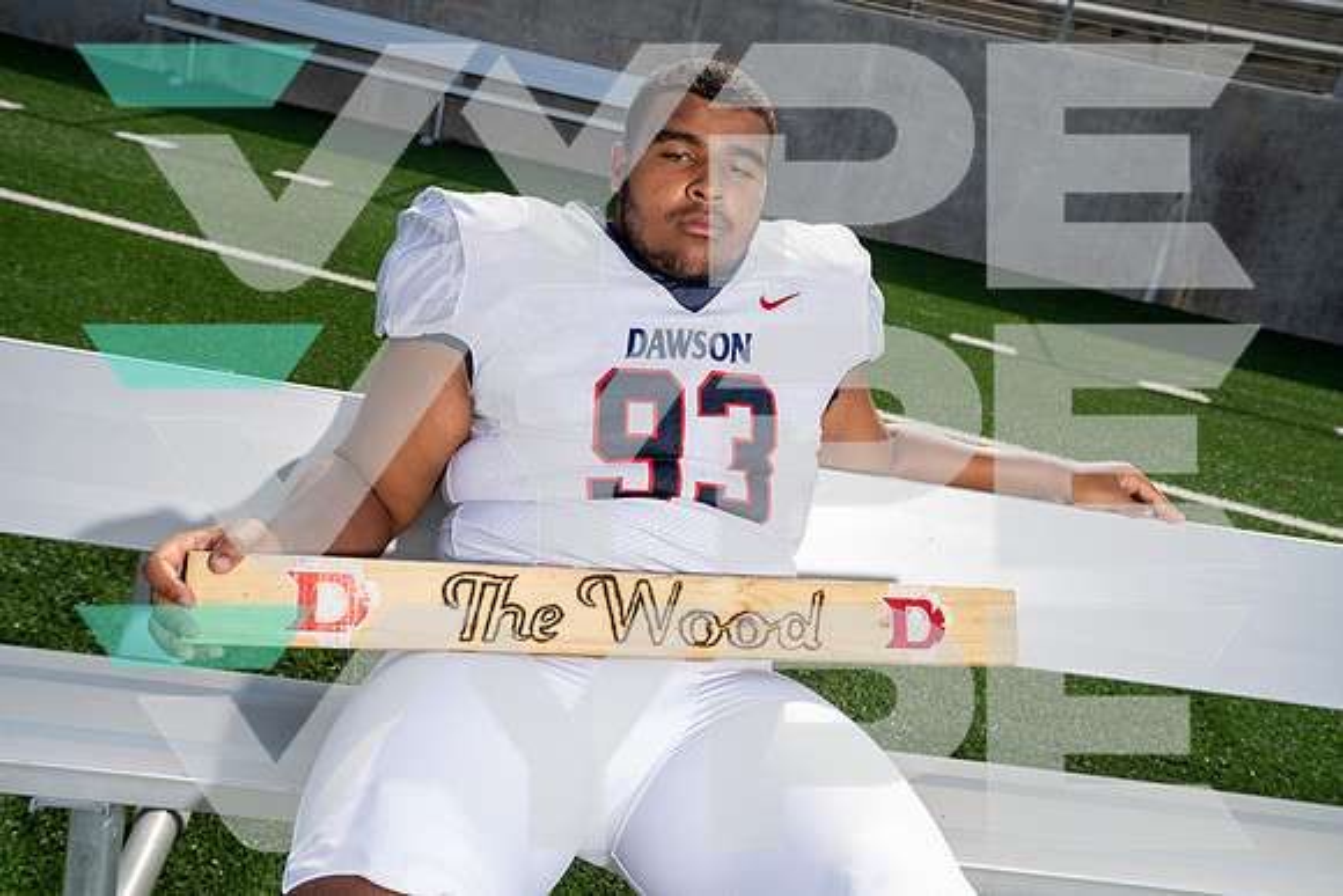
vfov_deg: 36.9
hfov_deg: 53.1
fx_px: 1343
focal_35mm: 36
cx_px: 672
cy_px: 448
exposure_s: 1/250
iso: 100
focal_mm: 36
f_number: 6.3
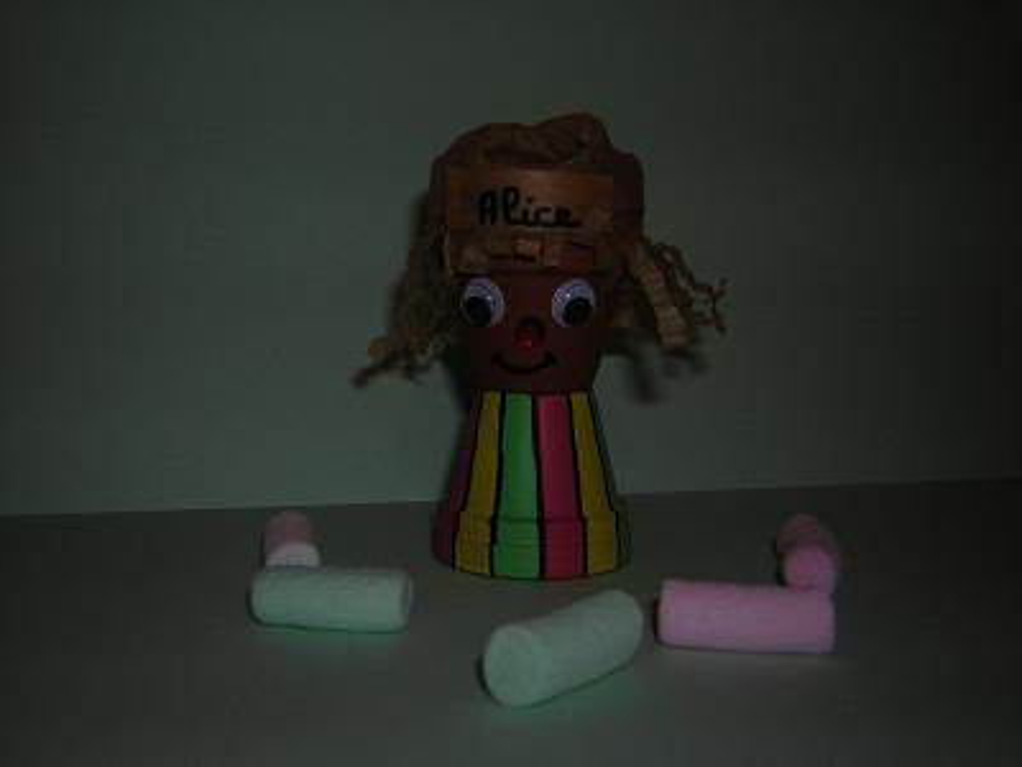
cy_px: 384
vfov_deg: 36.0
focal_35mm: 40
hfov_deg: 46.8
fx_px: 1181
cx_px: 511
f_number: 2.7
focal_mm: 5.2
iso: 50
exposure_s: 1/60.1
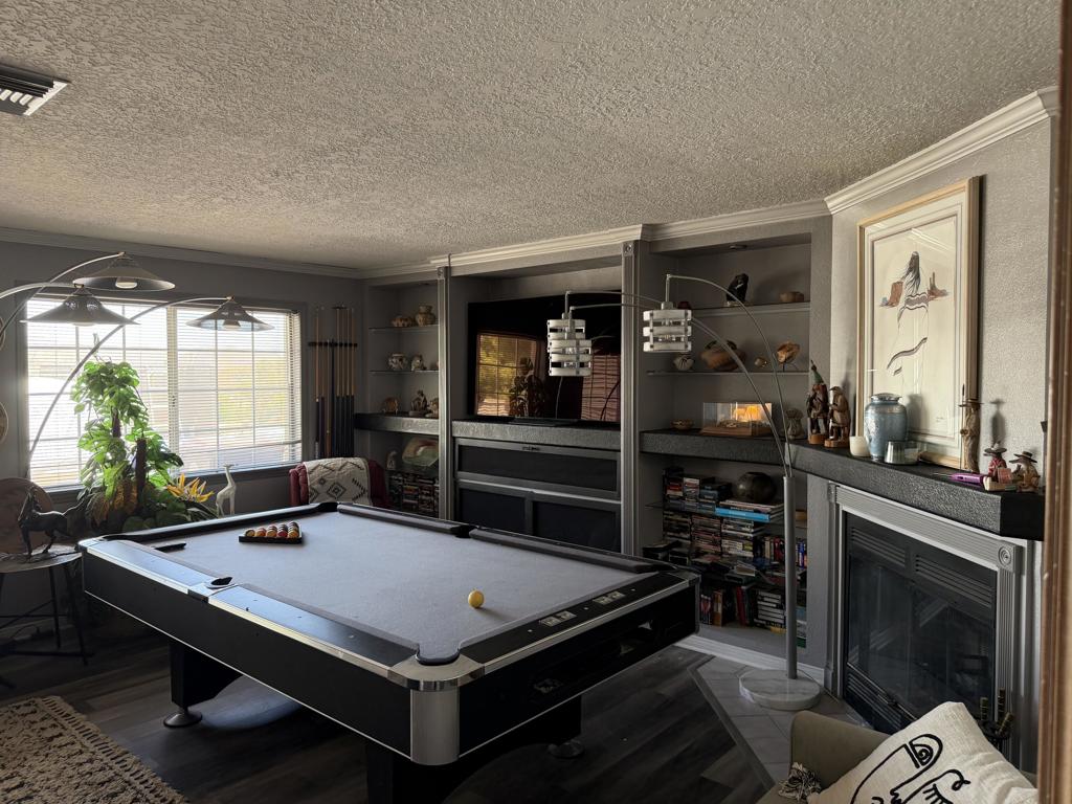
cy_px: 402
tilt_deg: -3.1
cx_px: 536
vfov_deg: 56.8
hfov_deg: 71.6
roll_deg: -0.3
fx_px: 743
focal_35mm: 24
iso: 200
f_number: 1.78
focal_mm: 6.76
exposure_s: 1/94
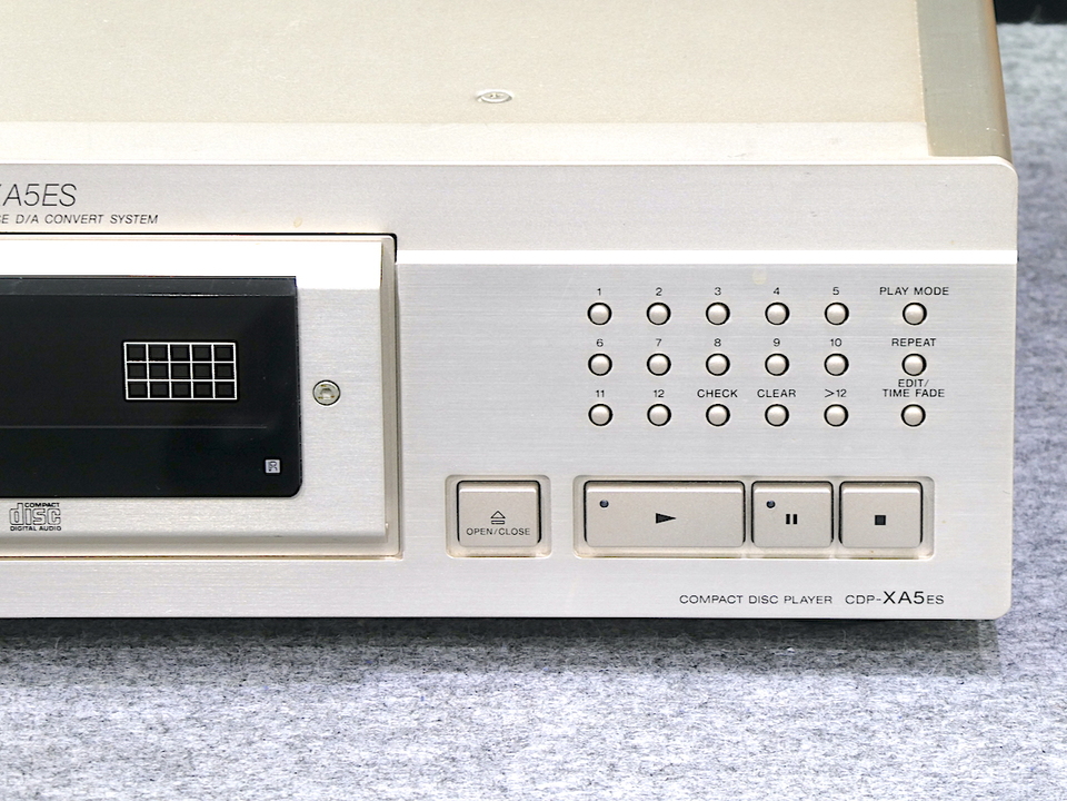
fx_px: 6165
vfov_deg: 7.4
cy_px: 400
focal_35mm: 200
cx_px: 534
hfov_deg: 9.9
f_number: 5.6
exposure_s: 1/3.2
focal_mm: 35.8
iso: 100
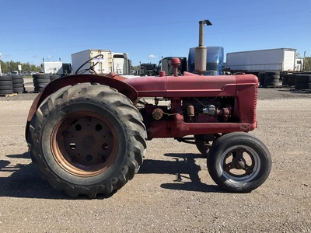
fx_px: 261
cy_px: 116
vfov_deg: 48.2
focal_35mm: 29
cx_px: 156
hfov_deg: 61.7
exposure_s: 1/1250
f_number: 1.8
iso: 25
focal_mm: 3
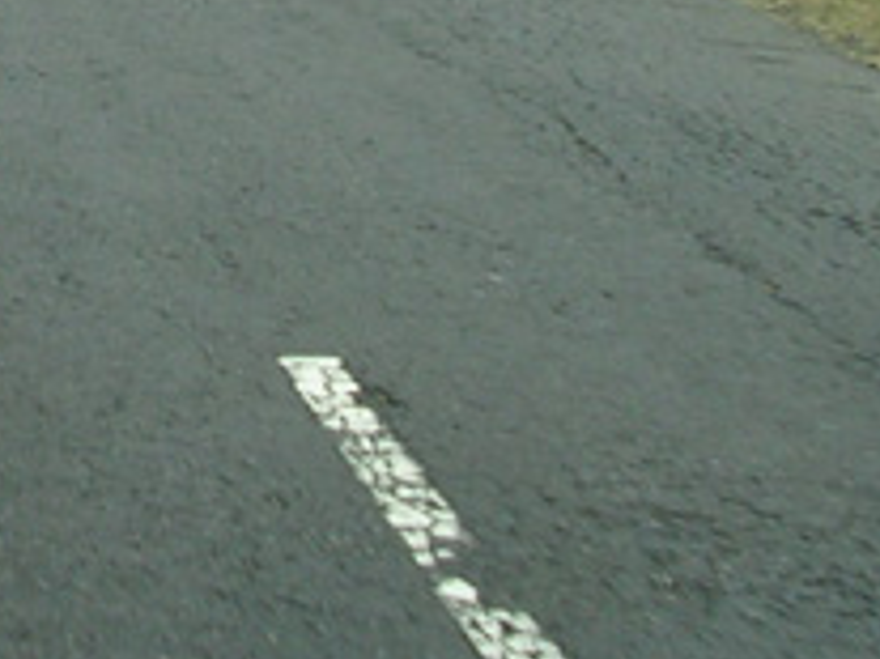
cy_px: -438
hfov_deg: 12.9
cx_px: -336
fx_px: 3735
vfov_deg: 9.7
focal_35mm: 147
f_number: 5.6
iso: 50
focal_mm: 5.8
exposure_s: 1/306
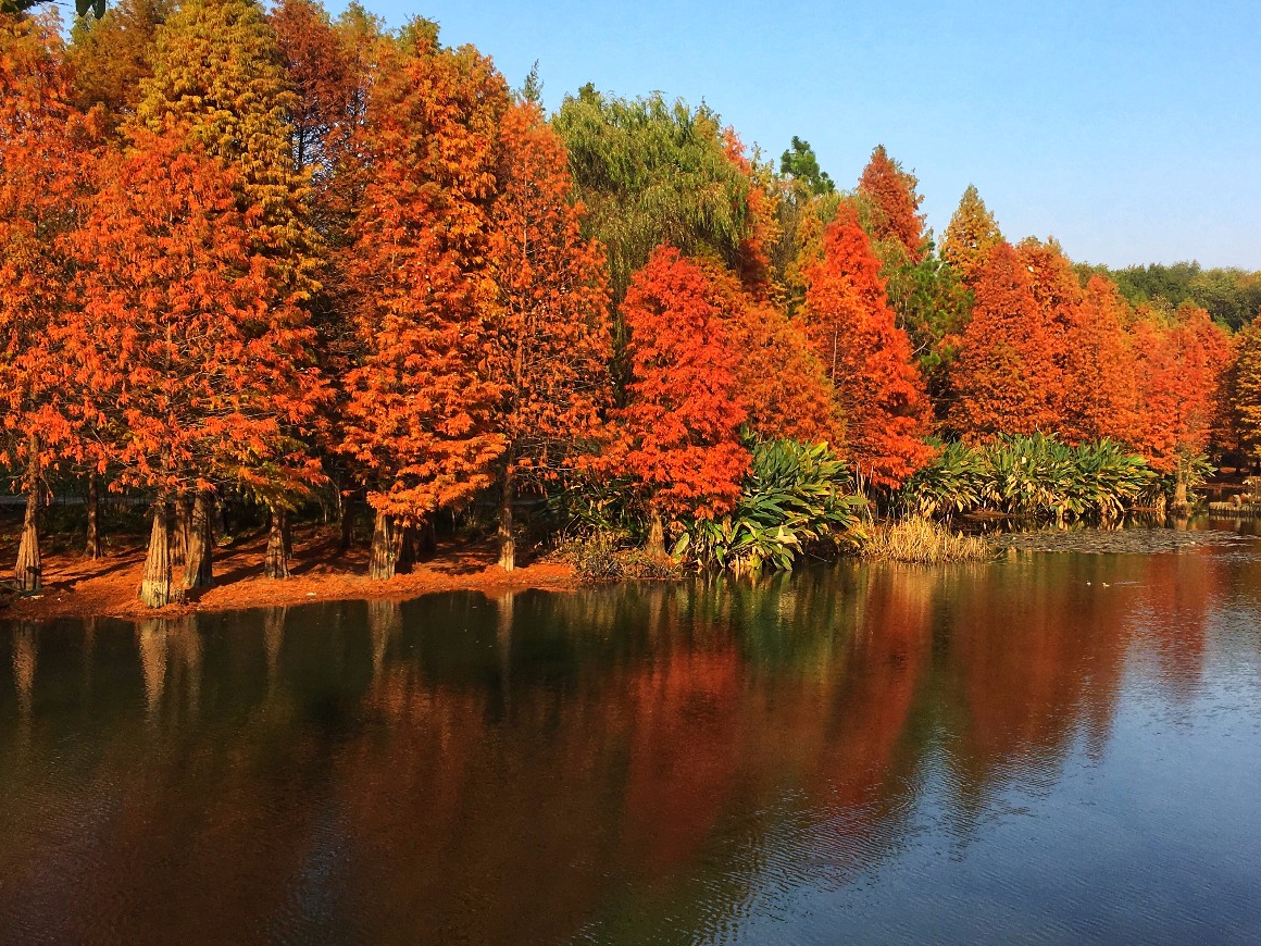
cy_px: 415
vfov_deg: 35.9
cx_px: 771
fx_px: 1457
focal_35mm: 40
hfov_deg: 46.5
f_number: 2.2
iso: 25
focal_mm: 4.15
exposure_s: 1/1241
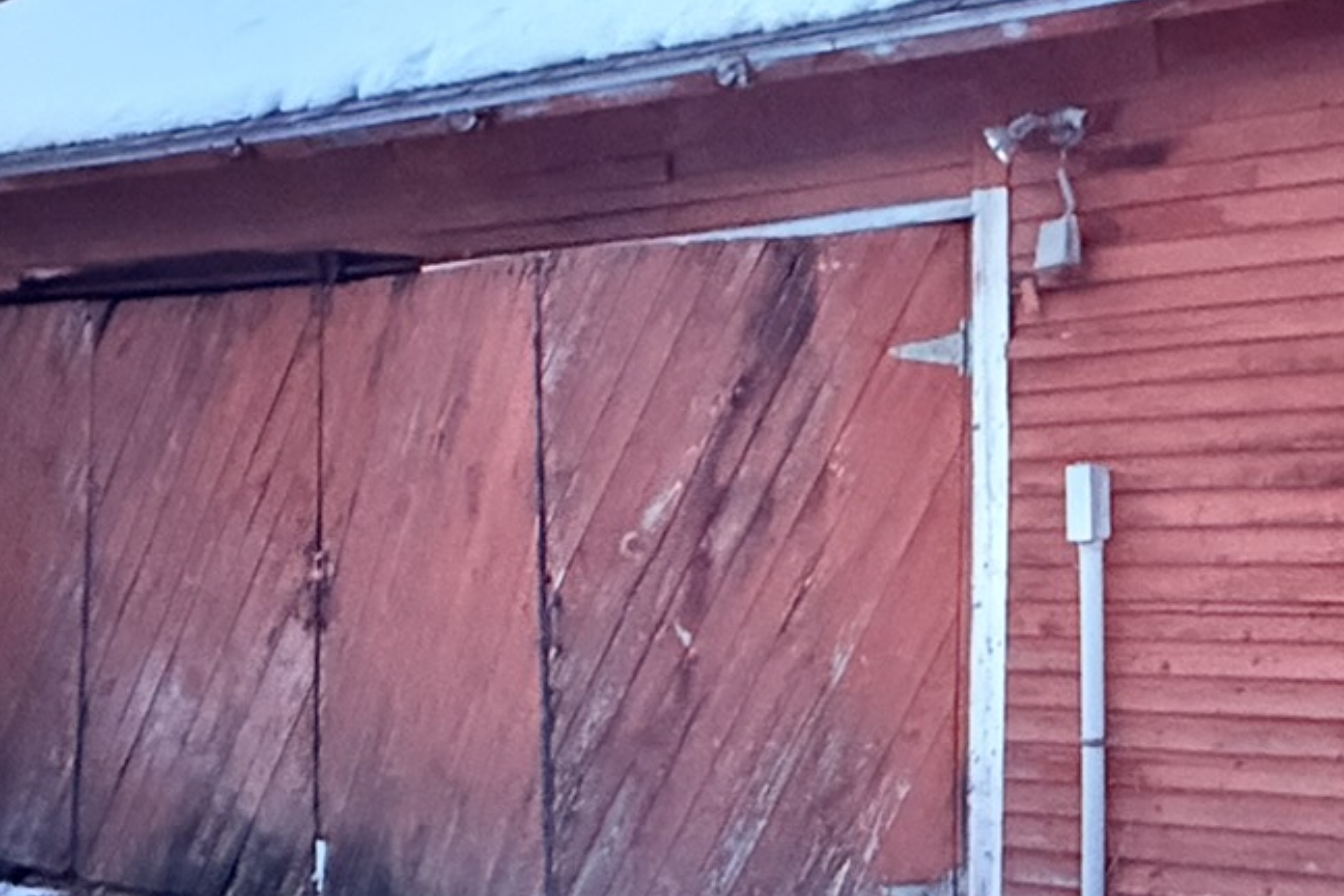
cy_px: 527
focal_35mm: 46
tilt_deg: -0.9
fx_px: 1717
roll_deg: -0.3
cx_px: 1116
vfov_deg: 29.2
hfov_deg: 40.6
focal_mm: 2.22
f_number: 2.2
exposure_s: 1/33
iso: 1600
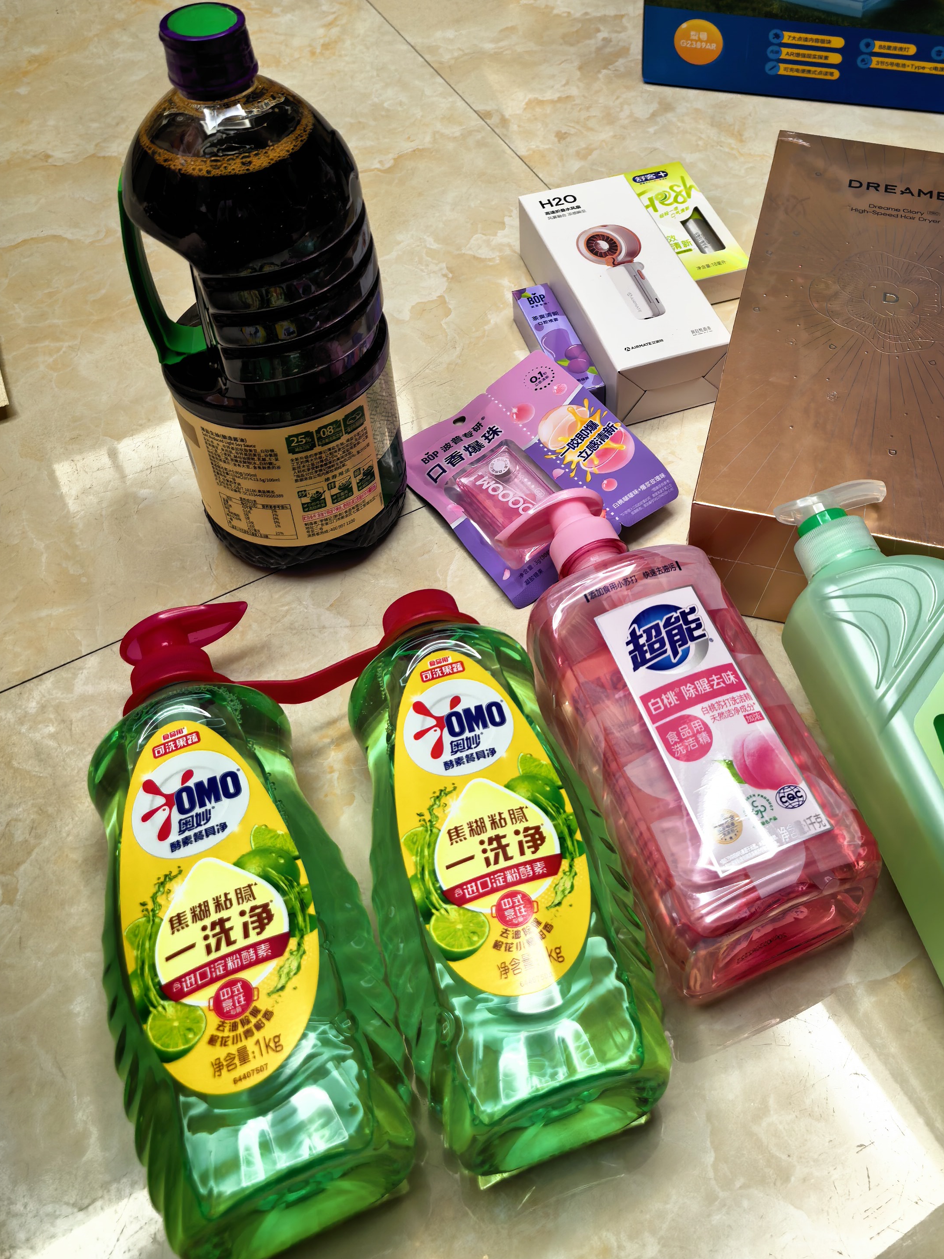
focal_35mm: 34
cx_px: 636
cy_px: 376
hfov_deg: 41.2
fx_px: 1236
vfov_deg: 52.4
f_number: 2
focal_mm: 6.98
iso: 250
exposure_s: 1/33.3
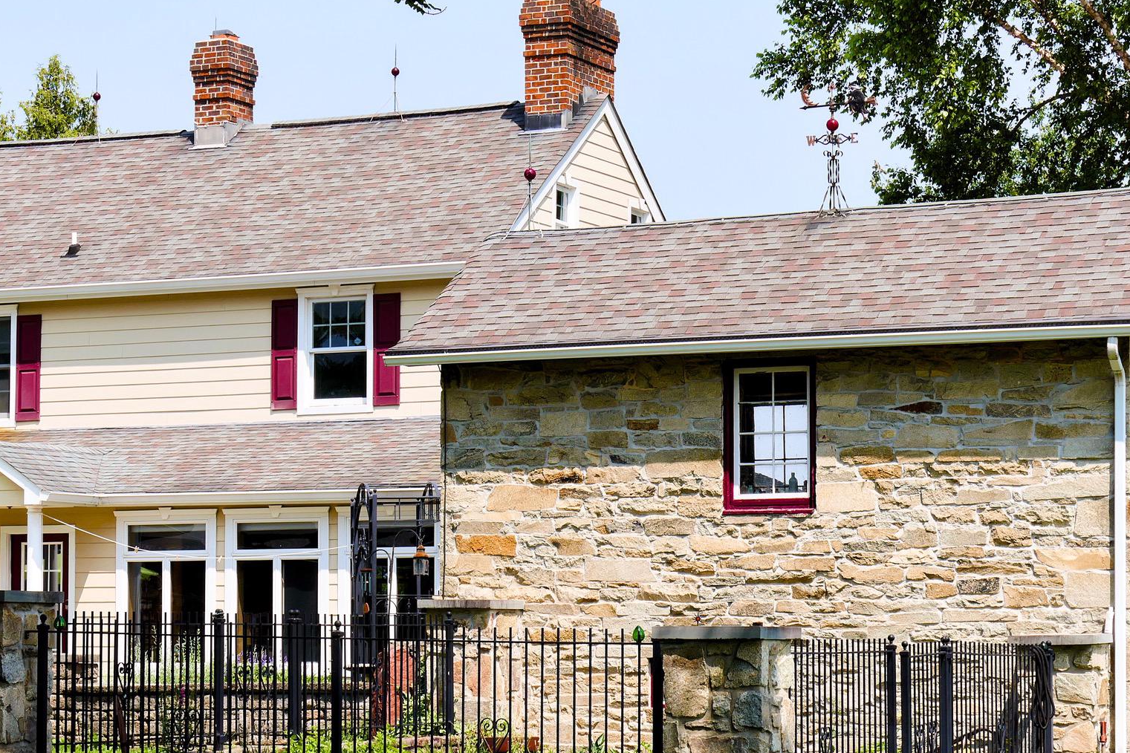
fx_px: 3296
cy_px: 456
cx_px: 542
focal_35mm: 105
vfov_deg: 13.0
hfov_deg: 19.5
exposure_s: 1/250
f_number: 8
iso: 125
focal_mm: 28.55
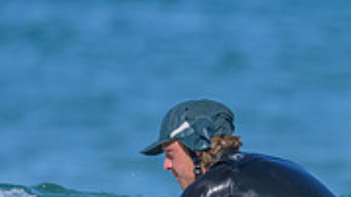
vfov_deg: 0.3
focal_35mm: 3730
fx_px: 34705
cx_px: 300
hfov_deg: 0.6
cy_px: 263
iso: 320
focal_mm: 800
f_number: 6.3
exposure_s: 1/2000
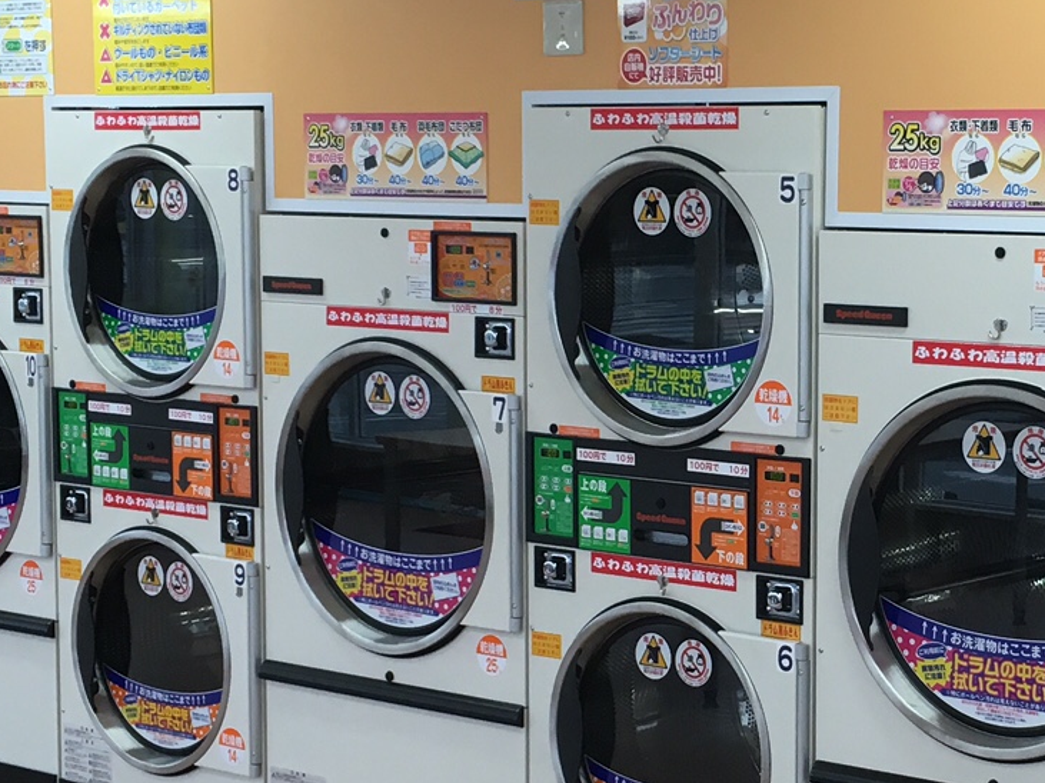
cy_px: 449
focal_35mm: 80
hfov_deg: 23.8
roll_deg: -1.3
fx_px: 2415
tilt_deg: -6.7
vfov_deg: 18.4
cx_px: 921
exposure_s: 1/40
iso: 25
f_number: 2.2
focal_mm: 4.15
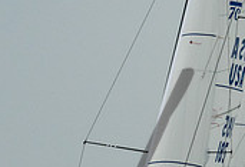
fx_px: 5742
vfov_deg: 1.7
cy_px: 333
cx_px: 158
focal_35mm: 837
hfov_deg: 2.4
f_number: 9
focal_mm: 155
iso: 800
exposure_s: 1/3200
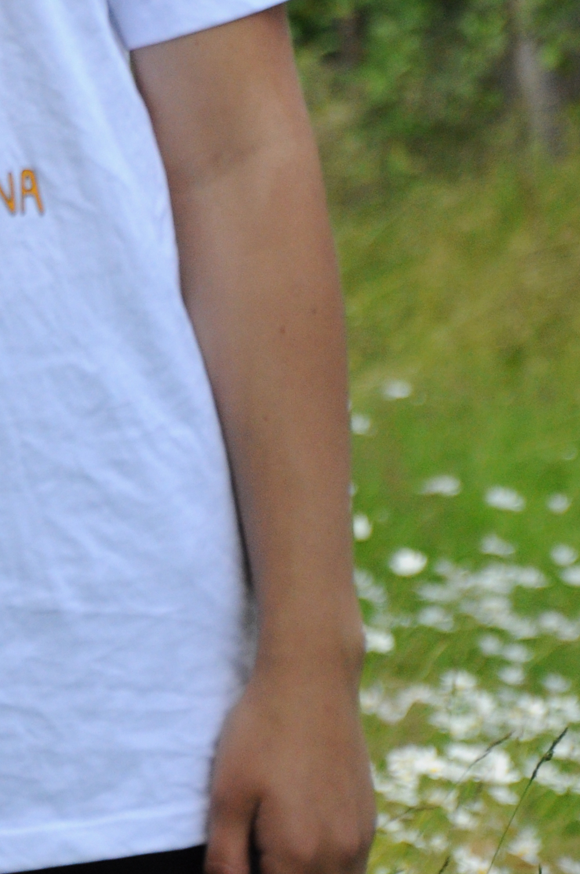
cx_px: -200
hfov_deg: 3.1
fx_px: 10866
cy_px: -84
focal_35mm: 448
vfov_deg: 4.6
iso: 800
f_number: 5.6
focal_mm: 105
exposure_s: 1/640
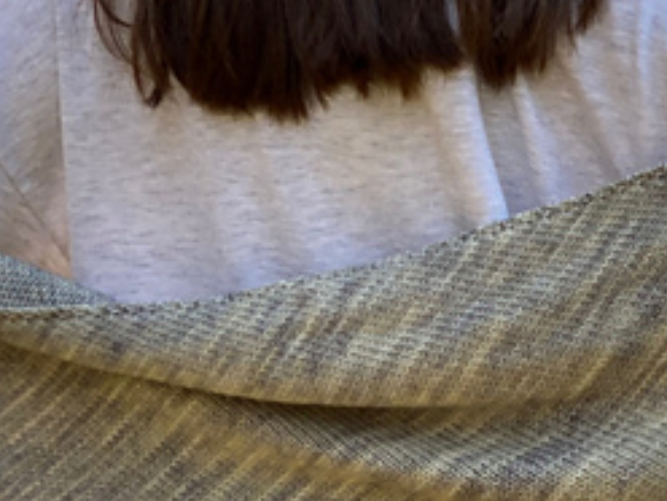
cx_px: 535
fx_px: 2582
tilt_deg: -12.7
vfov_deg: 10.9
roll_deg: +0.5
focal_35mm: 134
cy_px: 541
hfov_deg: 14.6
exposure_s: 1/243
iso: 20
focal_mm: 6
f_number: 2
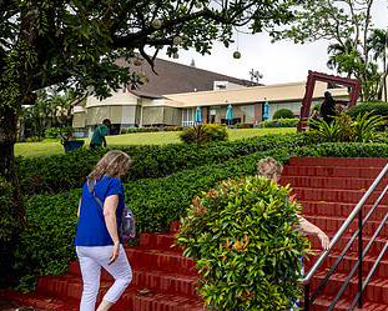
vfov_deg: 35.5
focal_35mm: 42
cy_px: 118
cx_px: 309
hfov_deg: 41.9
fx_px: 482
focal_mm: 24
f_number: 8
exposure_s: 1/200
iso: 90
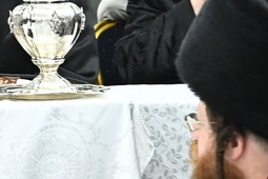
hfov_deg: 4.1
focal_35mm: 495
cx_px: -371
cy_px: -109
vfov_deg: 2.8
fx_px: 3685
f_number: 5
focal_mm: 90
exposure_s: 1/200
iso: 1600
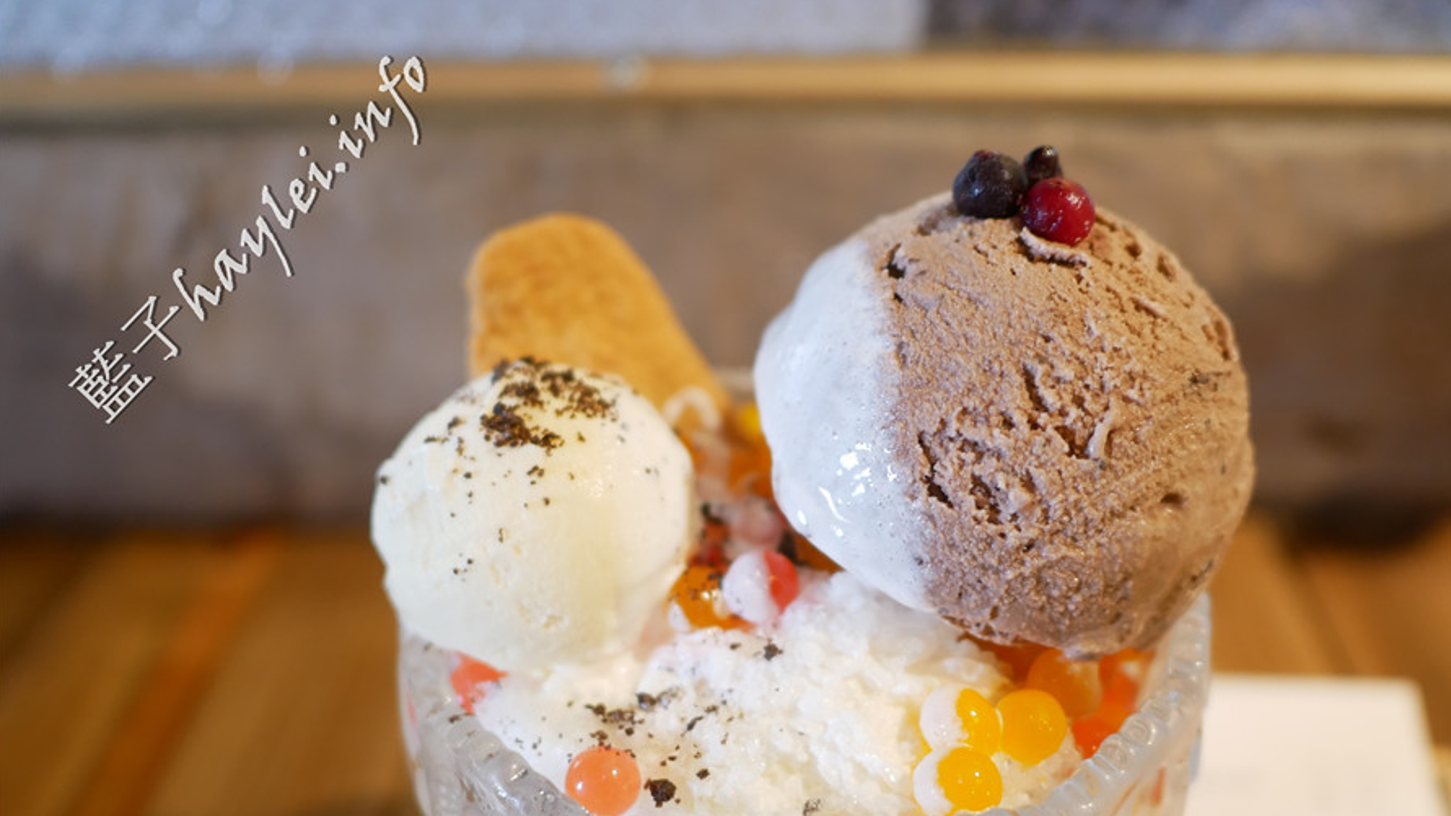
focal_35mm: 33
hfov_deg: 59.5
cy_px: 538
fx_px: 1270
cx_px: 730
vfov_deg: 35.3
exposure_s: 1/60
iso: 640
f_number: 1.7
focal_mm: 15
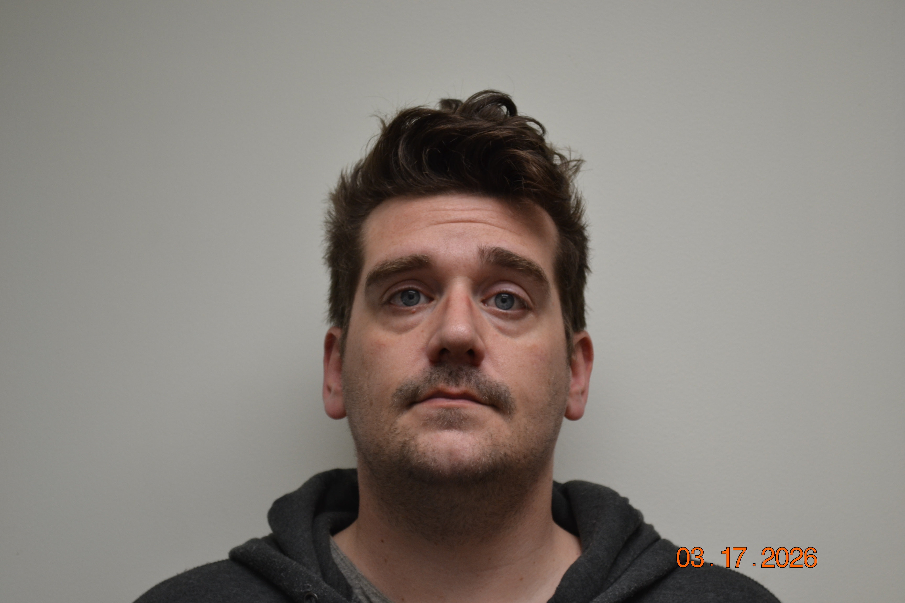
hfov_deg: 24.6
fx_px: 2074
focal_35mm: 82
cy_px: 302
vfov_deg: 16.6
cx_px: 452
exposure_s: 1/25
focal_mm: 55
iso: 400
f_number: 5.6
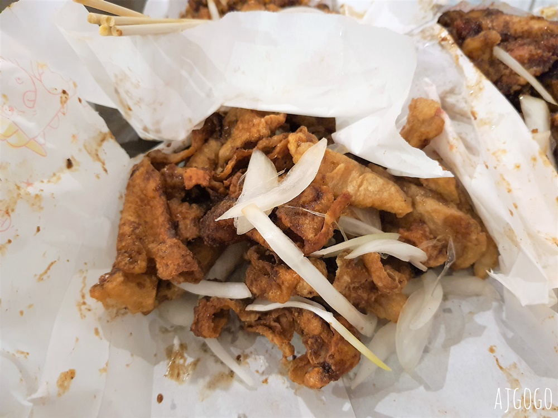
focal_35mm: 26
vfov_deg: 53.1
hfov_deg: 67.3
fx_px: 419
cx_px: 279
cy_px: 209
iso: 640
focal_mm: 4.32
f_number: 1.7
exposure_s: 1/20
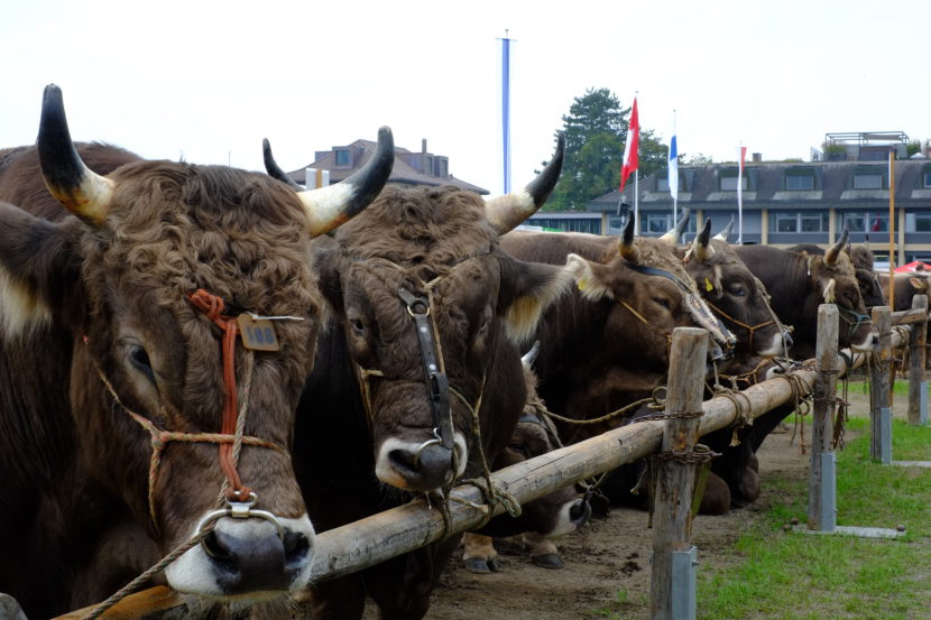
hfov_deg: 37.5
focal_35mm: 53
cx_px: 466
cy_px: 310
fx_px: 1370
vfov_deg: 25.5
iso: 400
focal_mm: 35
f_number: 11
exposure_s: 1/125
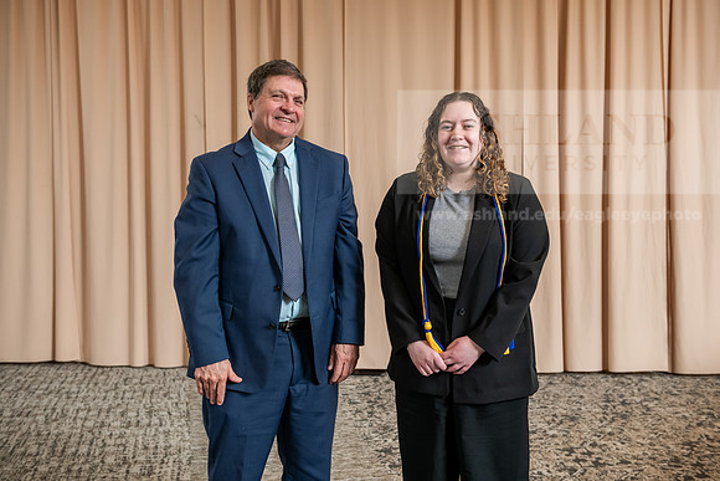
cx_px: 360
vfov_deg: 28.1
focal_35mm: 48
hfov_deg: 41.1
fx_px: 960
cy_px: 240
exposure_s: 1/200
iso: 1600
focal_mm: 48
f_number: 4.5
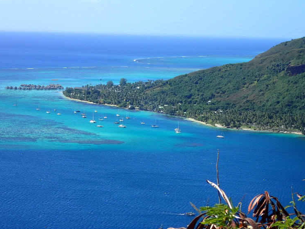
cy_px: 117
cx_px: 150
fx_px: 952
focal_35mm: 108
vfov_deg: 13.7
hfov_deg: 18.2
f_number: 6.3
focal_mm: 18
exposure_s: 1/320
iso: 100
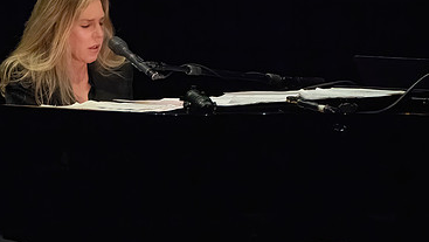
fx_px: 8537
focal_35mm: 750
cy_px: 165
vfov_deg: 1.6
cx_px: 155
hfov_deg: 2.9
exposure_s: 1/320
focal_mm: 400
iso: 20000
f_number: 8
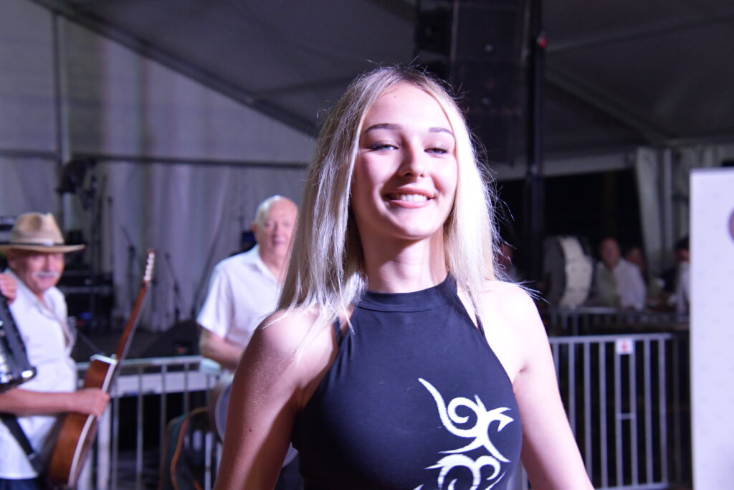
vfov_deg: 18.2
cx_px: 367
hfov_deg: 27.0
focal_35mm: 75
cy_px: 245
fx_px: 1529
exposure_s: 1/125
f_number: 5.6
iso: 4000
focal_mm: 50
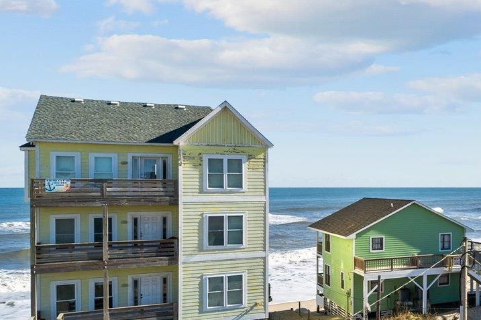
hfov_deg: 38.9
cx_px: 543
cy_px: 182
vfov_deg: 33.3
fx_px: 534
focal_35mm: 40
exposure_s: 1/500
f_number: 8
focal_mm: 14
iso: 100
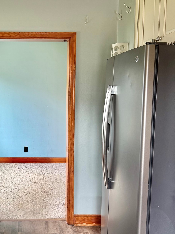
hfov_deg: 34.6
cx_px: 29
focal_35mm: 40
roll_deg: -0.2
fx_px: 270
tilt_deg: -3.3
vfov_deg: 46.8
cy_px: 114
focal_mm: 6.76
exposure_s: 1/121
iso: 125
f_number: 1.78
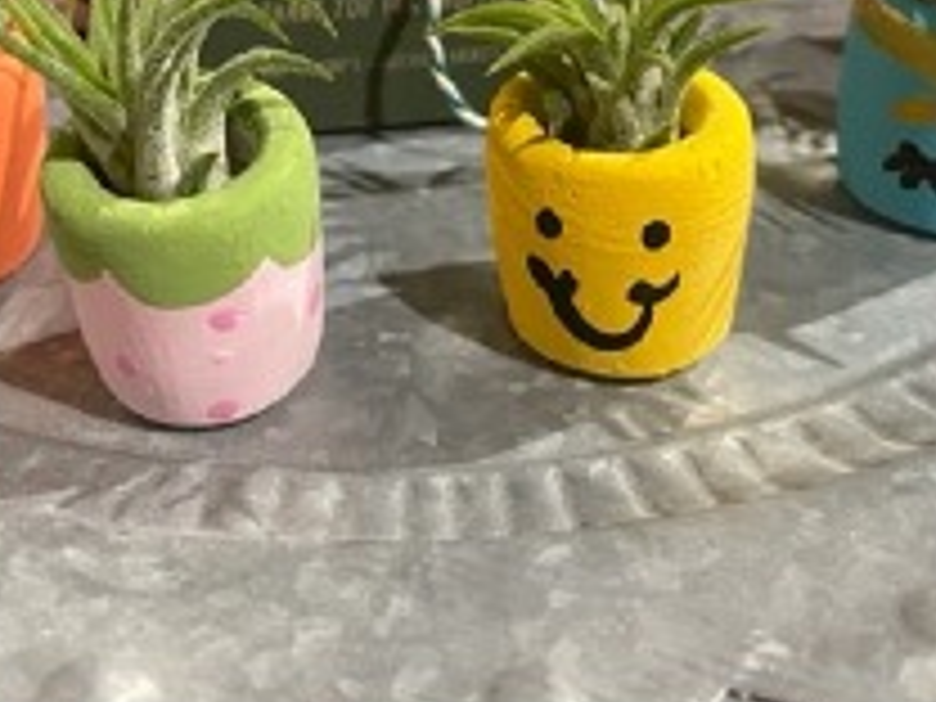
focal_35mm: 53
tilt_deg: -23.0
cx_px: 385
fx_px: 1433
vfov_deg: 26.1
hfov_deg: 36.1
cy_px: 2
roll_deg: +4.0
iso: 320
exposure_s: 1/60
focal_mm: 4.2
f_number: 1.6
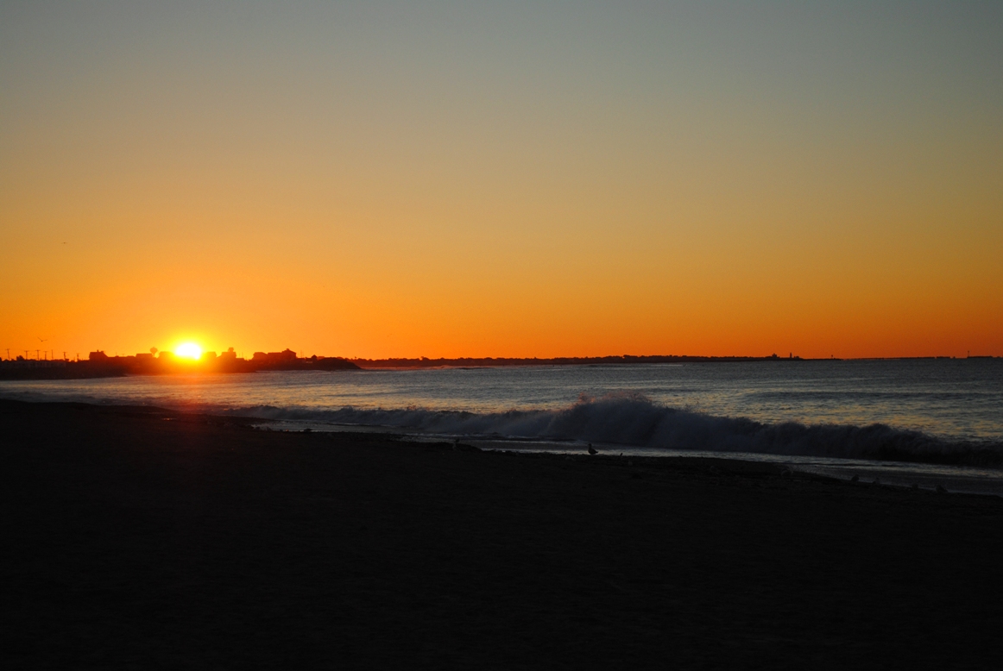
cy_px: 336
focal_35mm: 82
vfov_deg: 16.6
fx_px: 2301
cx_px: 502
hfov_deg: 24.6
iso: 200
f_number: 5.6
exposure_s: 1/640
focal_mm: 55
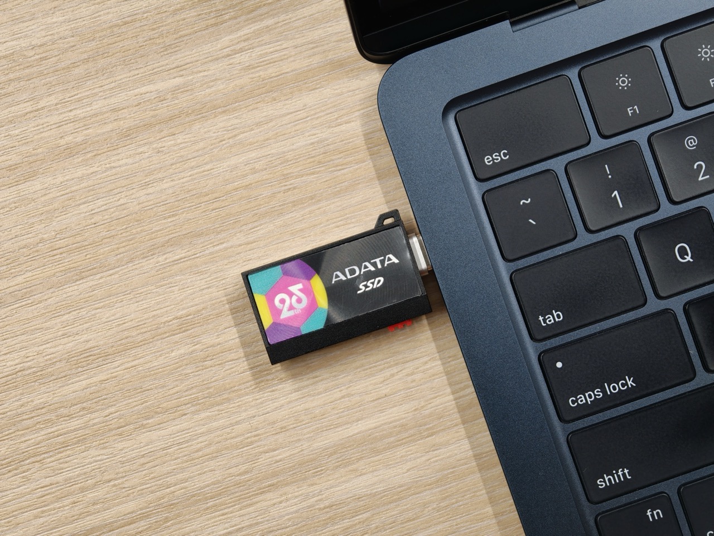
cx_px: 357
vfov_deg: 21.0
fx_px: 1444
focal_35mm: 70
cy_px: 268
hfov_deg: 27.8
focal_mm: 16.53
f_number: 2.1
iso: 640
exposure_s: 1/50
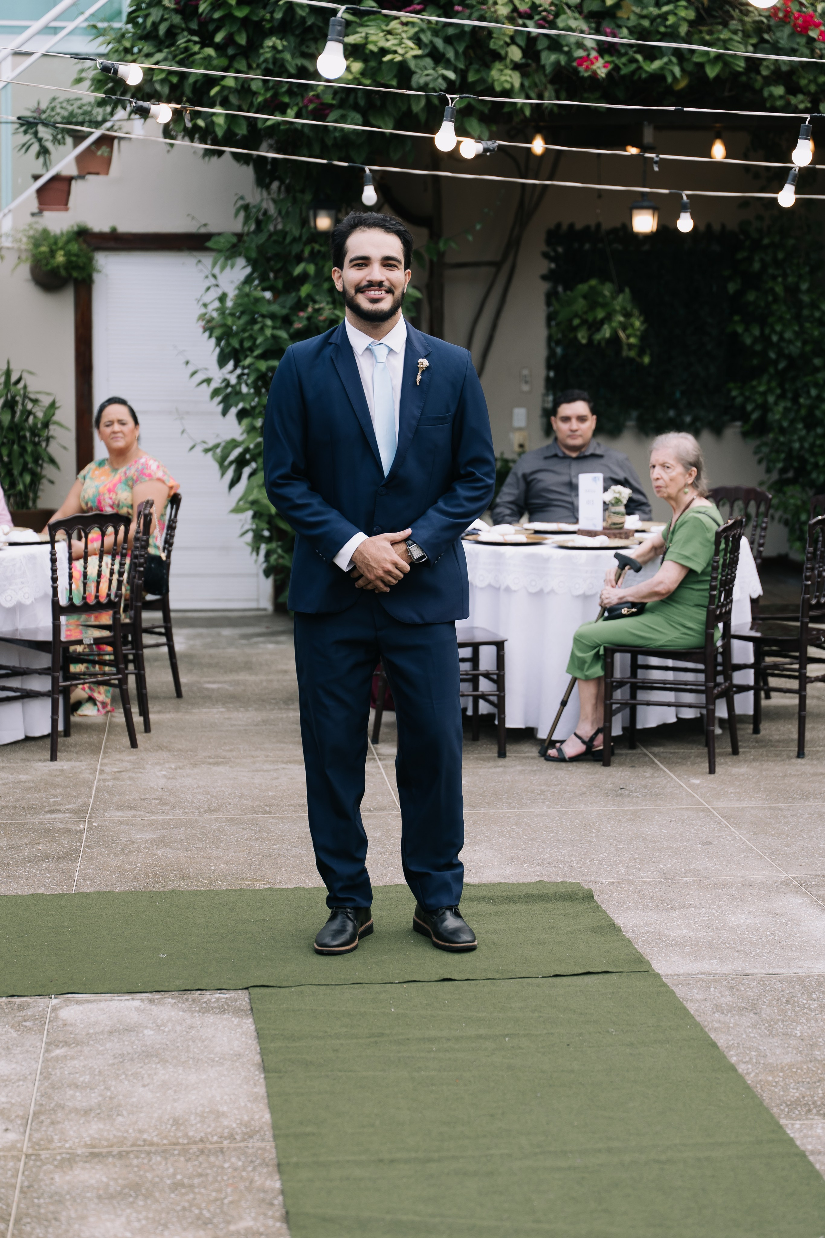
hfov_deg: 19.5
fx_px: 2406
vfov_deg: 28.8
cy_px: 619
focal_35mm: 70
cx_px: 412
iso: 250
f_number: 2.8
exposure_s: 1/200
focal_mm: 67
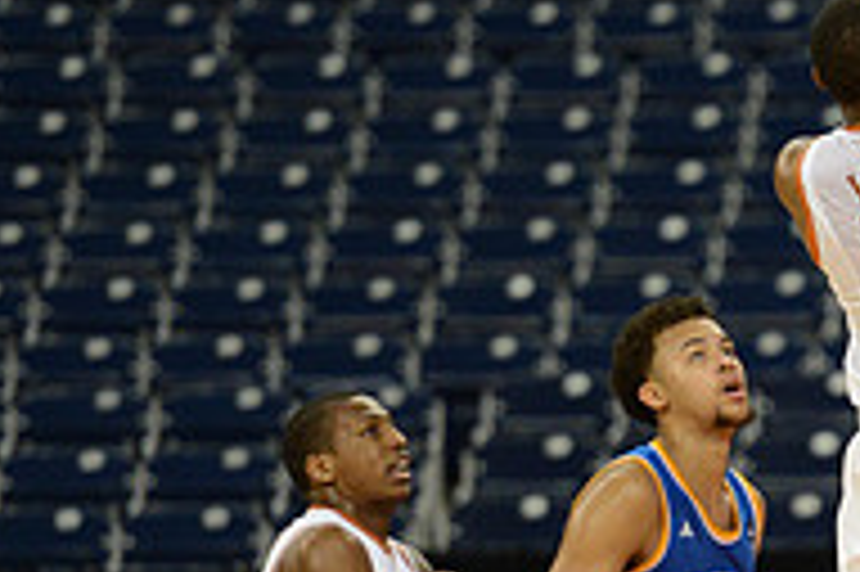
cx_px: 1216
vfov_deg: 2.3
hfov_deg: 3.4
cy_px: 376
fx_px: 14512
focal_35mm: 608
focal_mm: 200
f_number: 2.8
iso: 2500
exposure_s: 1/1000
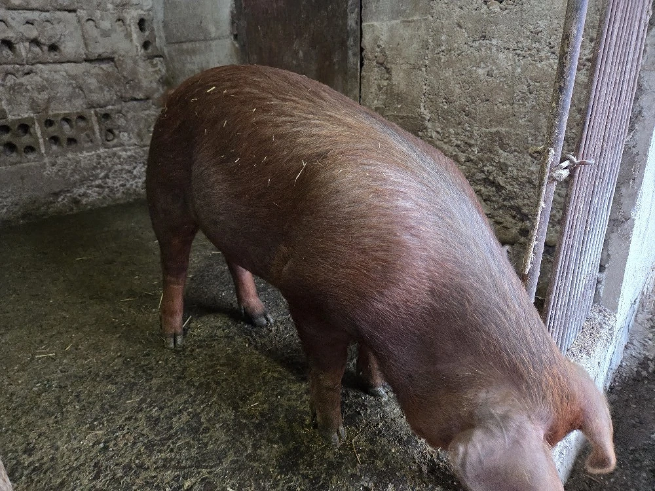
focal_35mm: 23
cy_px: 246
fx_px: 435
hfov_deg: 73.9
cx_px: 328
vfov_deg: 58.9
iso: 1600
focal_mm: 5.4
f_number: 1.8
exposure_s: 1/50.3
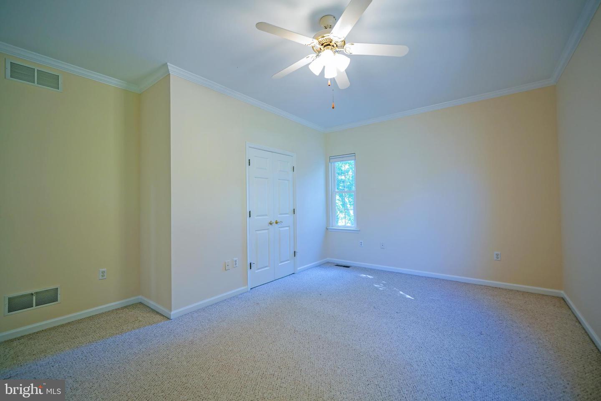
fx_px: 250
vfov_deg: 77.3
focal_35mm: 15
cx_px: 300
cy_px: 200
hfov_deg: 100.4
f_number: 2.8
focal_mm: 10
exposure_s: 1/30
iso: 125
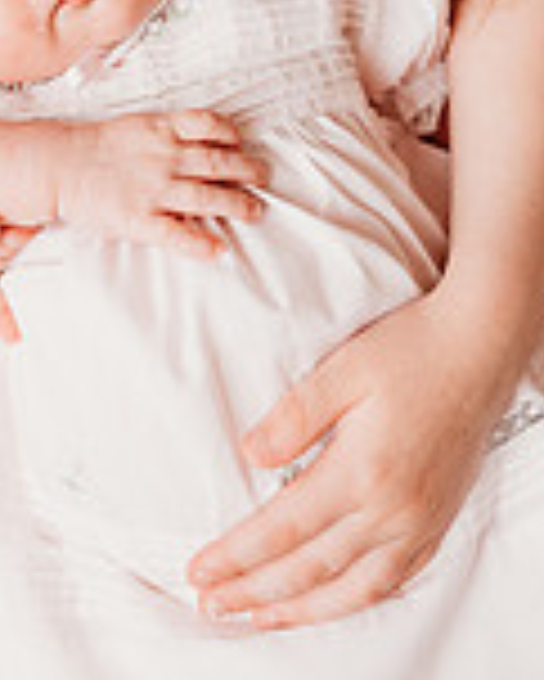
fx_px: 1347
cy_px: -248
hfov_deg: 22.8
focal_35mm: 67
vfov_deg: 24.1
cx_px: 306
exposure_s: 1/200
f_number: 2.8
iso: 100
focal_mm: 24
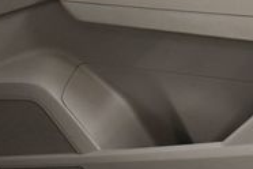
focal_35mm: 124
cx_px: 264
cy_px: 41
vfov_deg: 11.0
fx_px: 871
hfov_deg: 16.1
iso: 800
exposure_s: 1/125
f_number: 3.5
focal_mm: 18
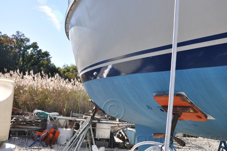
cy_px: 76
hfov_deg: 43.7
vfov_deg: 29.8
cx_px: 114
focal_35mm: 45
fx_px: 283
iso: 200
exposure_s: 1/320
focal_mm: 30
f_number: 9
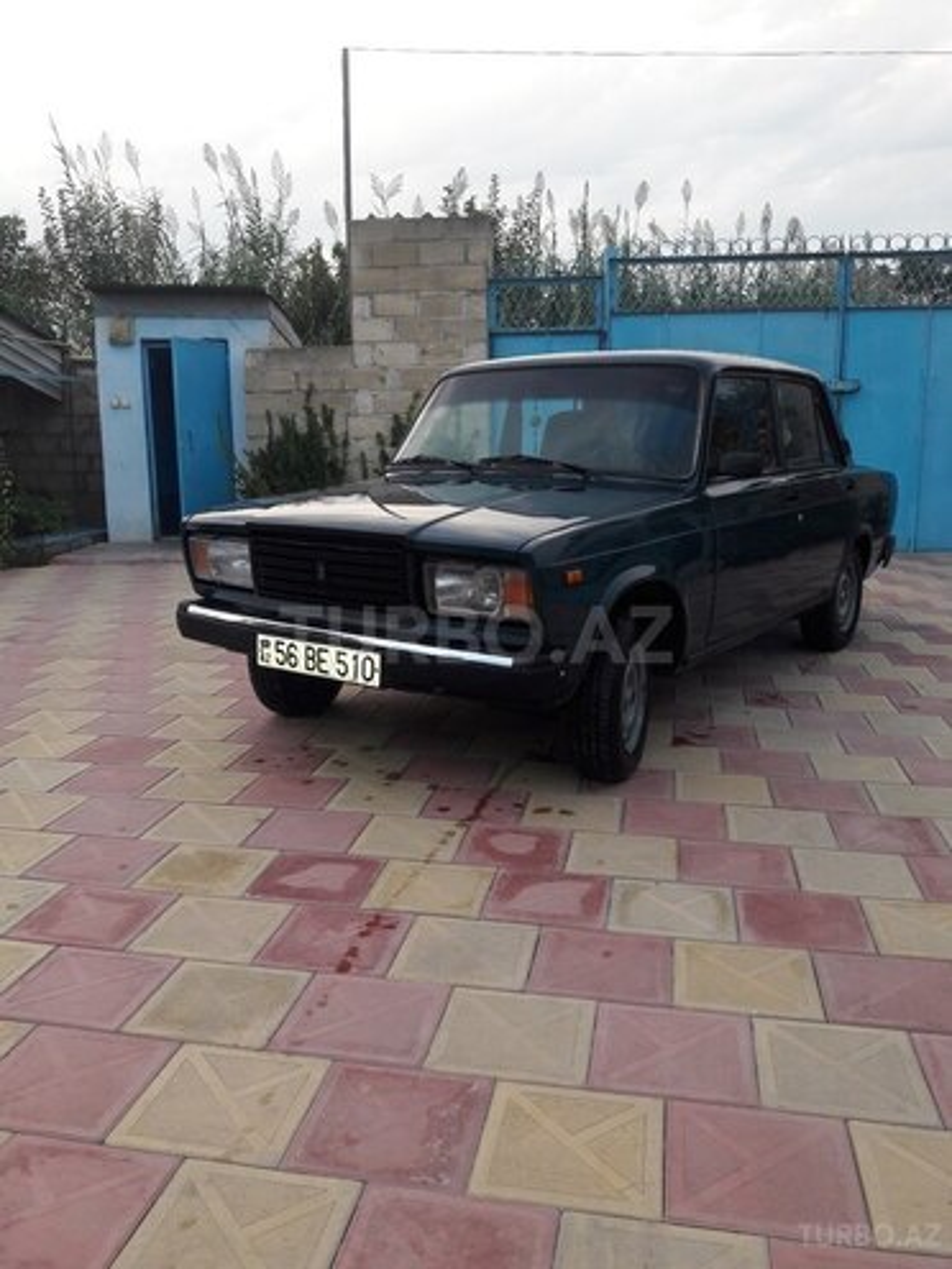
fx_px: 1027
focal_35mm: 28
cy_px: 634
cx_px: 476
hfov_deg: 49.7
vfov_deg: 63.4
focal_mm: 3.7
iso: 50
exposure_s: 1/100
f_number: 1.9
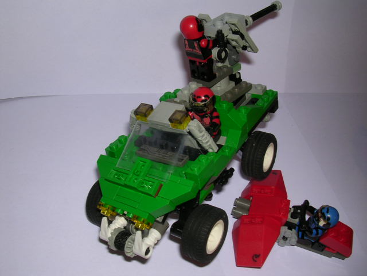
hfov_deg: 49.0
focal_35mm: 38
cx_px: 184
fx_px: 403
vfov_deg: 37.7
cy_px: 138
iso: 100
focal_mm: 5.8
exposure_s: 1/60.1
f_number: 5.6
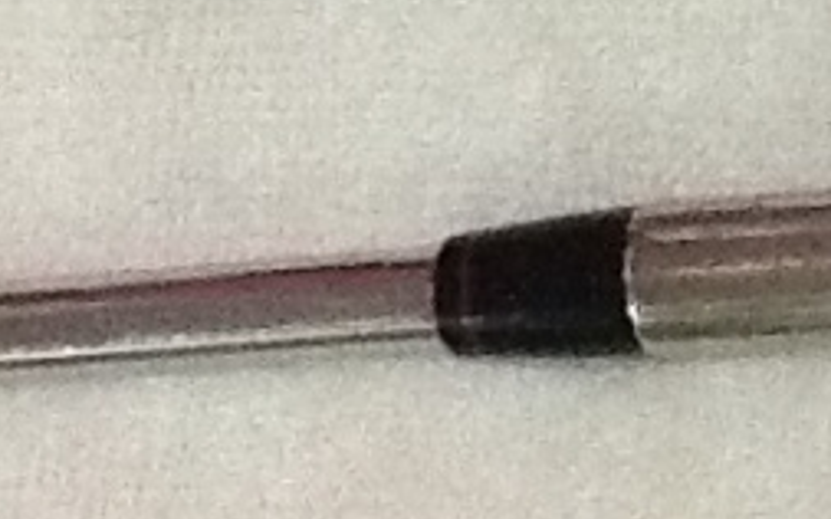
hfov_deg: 17.5
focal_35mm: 116
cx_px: 841
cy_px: -381
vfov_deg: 10.7
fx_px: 2627
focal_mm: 2.03
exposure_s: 1/30
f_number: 2.4
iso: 500
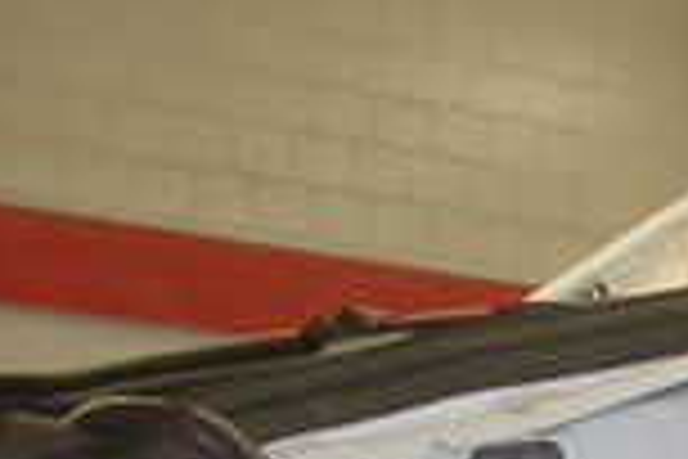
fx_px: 4223
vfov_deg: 6.2
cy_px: 515
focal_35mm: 221
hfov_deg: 9.1
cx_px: 917
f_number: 3.8
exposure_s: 1/60
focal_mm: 22
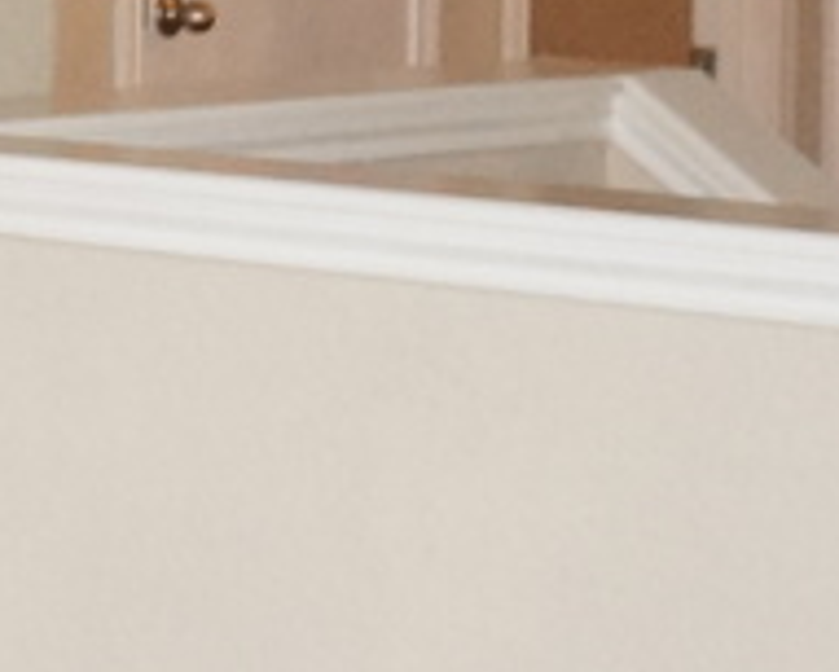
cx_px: -1961
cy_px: -360
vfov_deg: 7.9
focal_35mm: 191
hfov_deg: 8.1
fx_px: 4745
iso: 1250
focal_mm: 16
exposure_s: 1/160
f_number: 4
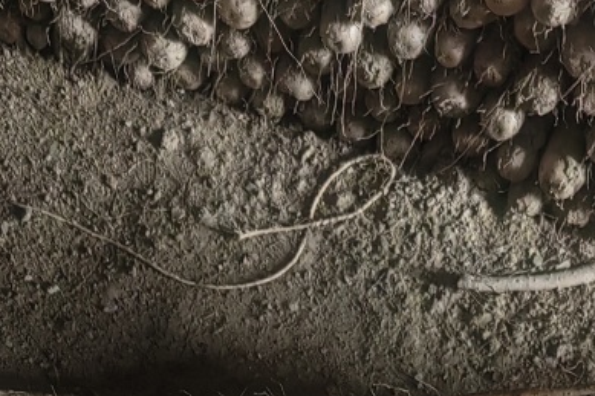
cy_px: 810
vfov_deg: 14.5
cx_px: 194
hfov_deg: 26.2
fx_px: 1272
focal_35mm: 77
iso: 250
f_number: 1.9
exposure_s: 1/33.3
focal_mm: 5.52
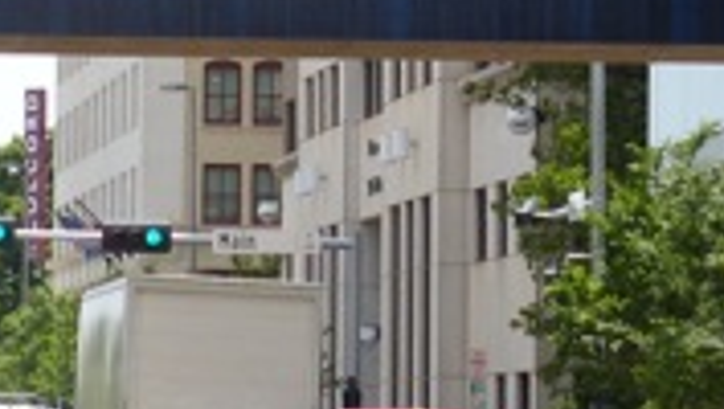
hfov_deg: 6.0
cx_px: 344
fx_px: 6880
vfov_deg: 3.4
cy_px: -548
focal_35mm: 358
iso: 100
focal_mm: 16.4
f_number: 4
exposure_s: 1/500
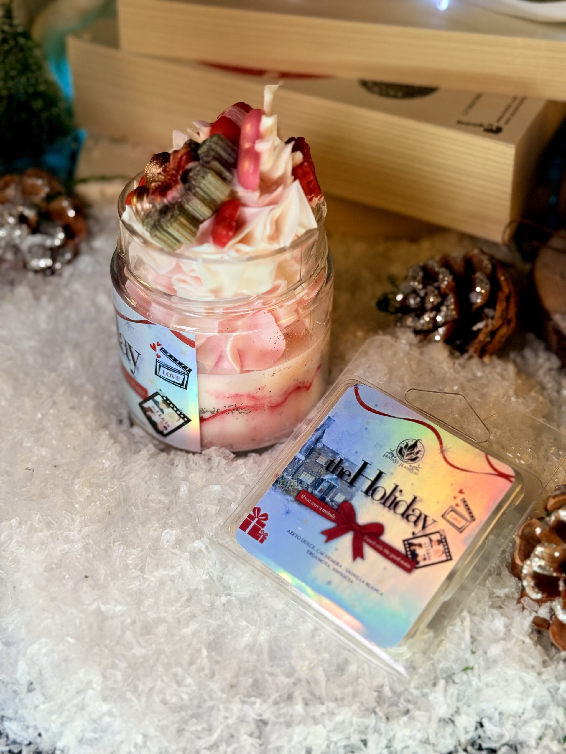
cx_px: 283
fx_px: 1046
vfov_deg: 39.7
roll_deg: +0.3
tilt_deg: -44.6
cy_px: 377
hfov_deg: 30.3
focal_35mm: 48
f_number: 1.78
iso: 64
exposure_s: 1/1000
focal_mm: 6.76
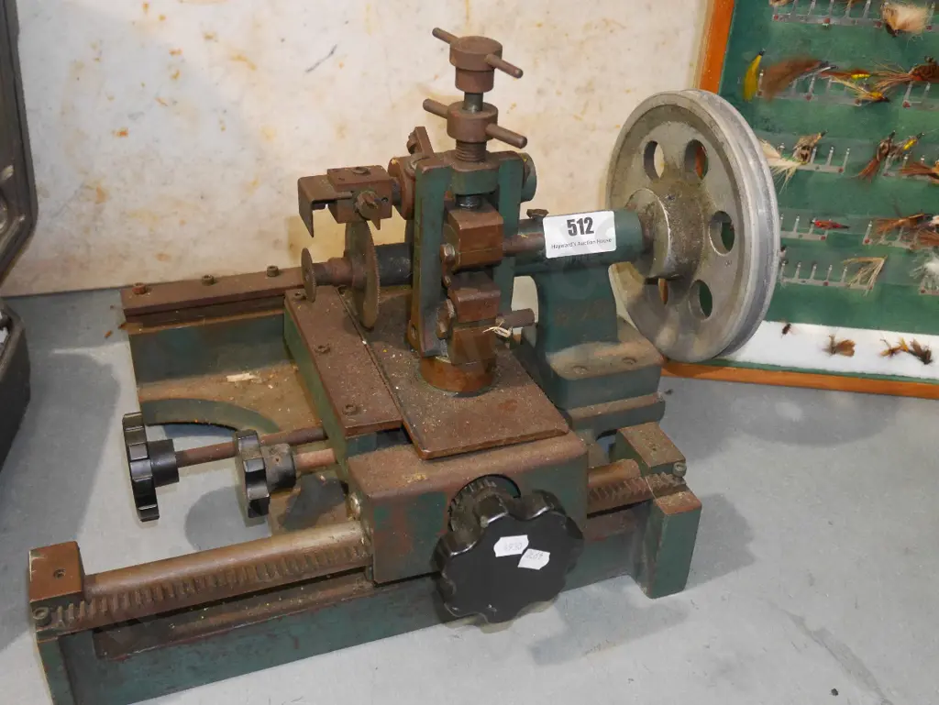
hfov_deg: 51.3
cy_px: 352
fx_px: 977
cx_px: 470
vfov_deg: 39.7
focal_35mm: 36
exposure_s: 1/60
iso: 3200
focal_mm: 18
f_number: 4.2
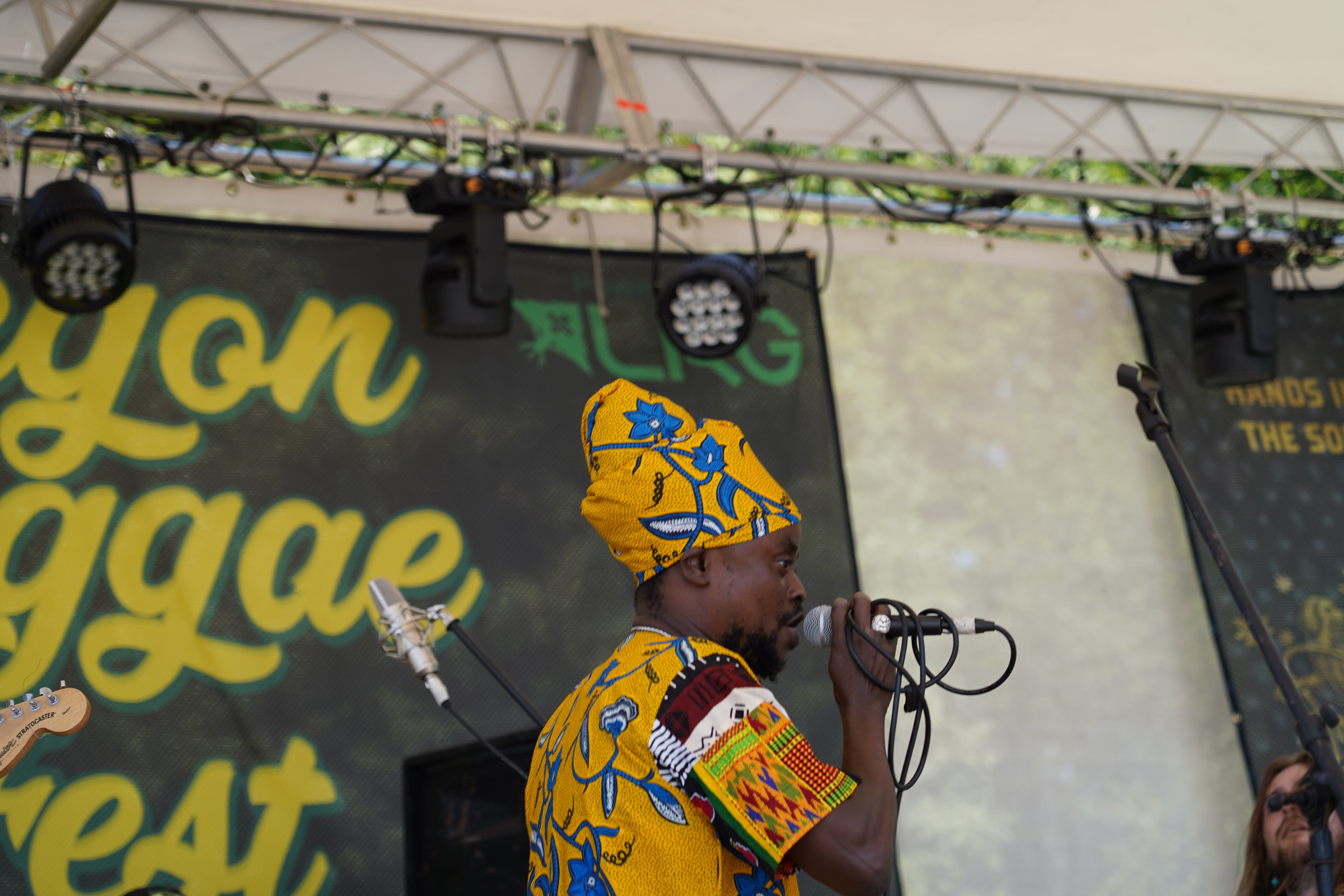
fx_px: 3920
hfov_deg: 19.5
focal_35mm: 105
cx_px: 672
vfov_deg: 13.0
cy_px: 448
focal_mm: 105
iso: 100
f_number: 4.5
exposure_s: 1/250
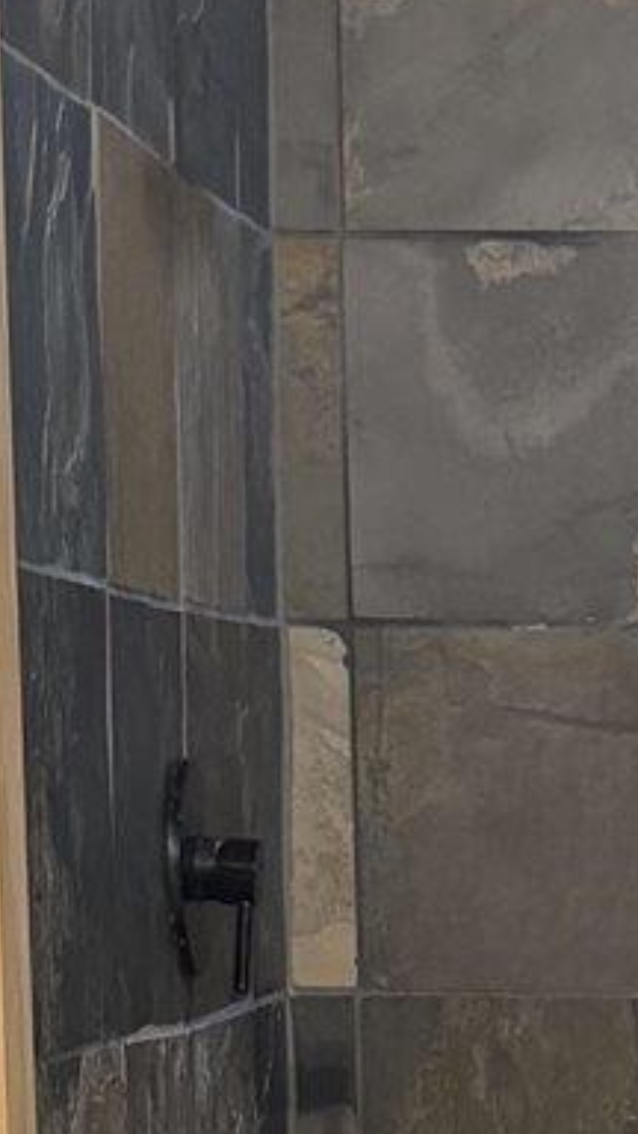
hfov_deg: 7.6
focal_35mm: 157
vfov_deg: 12.9
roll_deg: -0.2
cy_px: 1757
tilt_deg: -12.3
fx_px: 4722
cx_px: 886
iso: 160
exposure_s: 1/120
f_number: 1.78
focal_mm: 6.76
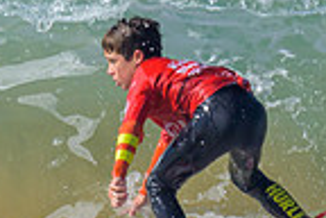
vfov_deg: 0.3
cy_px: 187
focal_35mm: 4414
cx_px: -73
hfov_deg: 0.5
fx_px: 39968
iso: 360
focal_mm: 800
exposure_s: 1/2000
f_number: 6.3
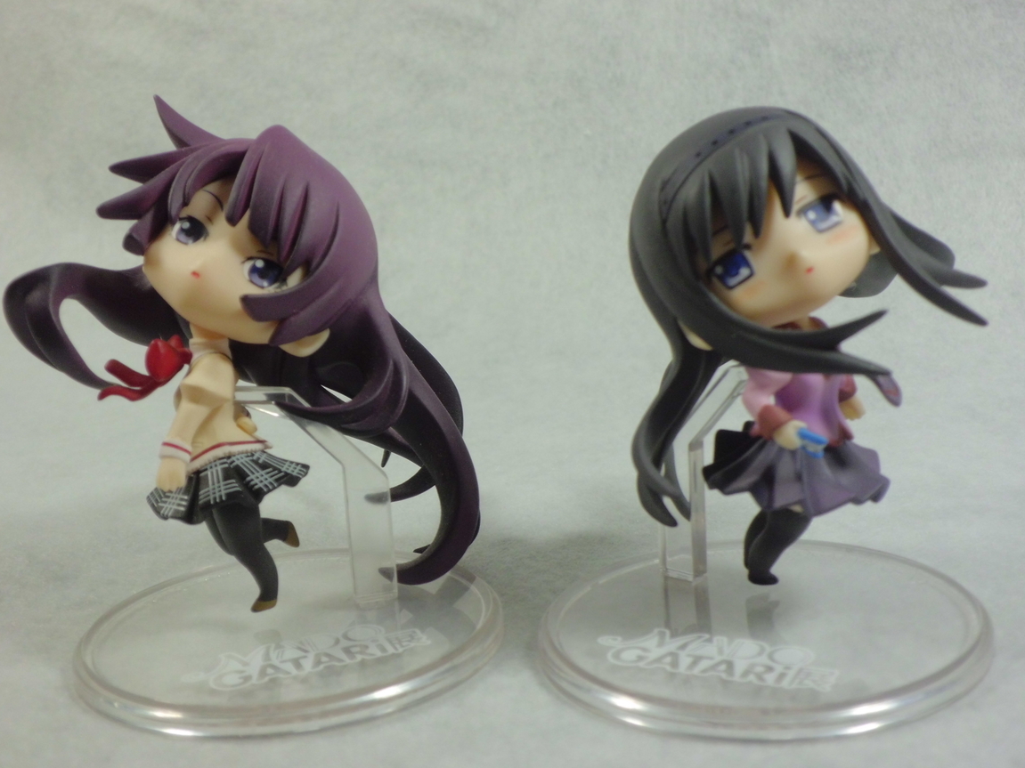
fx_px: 1451
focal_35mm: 49
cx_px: 503
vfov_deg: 29.7
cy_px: 384
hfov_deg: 38.9
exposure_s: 1/100
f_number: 3.4
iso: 100
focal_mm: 8.3
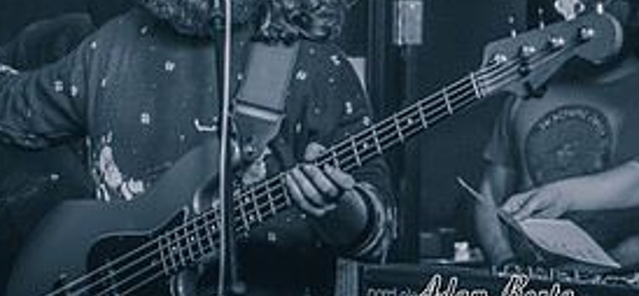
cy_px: -98
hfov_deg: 16.6
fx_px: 2181
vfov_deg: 7.7
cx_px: 497
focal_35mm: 134
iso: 3200
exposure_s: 1/160
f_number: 2.8
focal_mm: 58
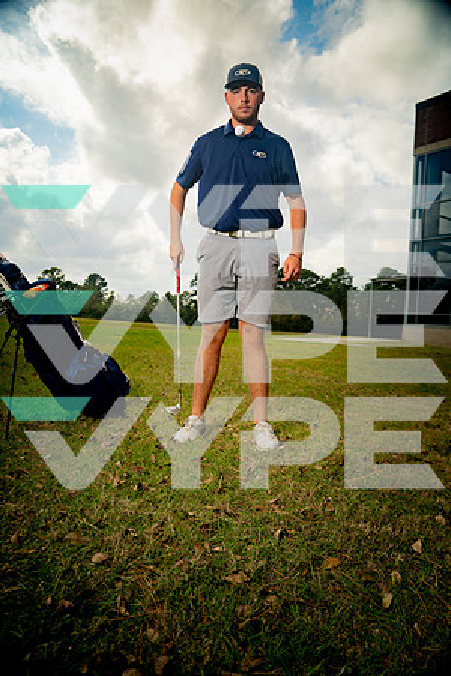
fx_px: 489
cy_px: 338
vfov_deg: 69.4
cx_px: 226
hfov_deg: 49.6
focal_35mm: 26
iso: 160
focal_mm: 26
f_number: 4.5
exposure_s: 1/250
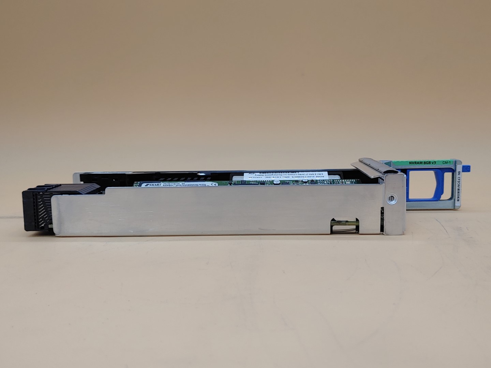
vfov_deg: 39.7
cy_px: 184
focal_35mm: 36
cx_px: 246
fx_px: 511
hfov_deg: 51.4
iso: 50
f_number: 1.8
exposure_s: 1/115
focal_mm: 4.36
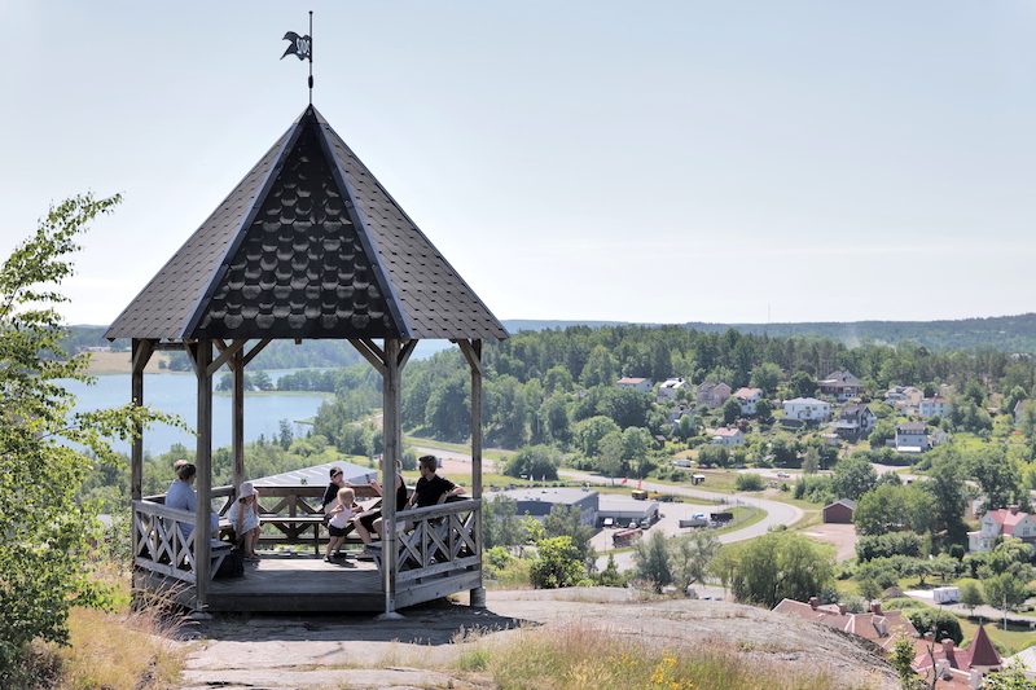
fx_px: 1755
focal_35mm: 61
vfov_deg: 22.3
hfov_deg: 32.9
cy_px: 345
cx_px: 518
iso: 100
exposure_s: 1/640
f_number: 4.5
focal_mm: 61
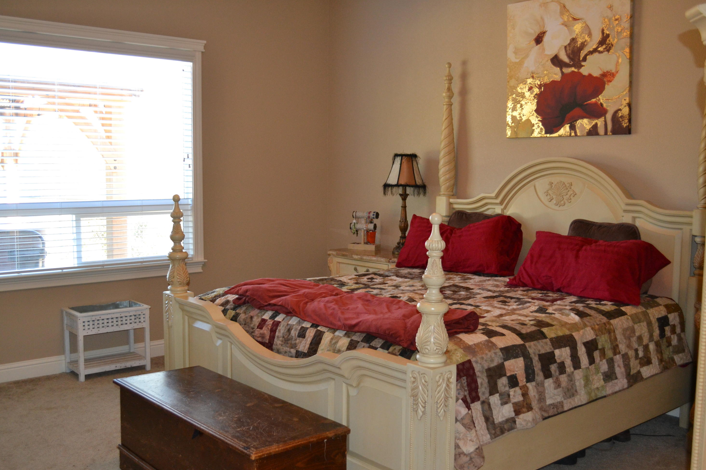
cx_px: 358
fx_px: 726
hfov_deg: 51.9
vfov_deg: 35.9
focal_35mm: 37
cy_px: 241
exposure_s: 1/60
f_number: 4
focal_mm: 24
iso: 1000
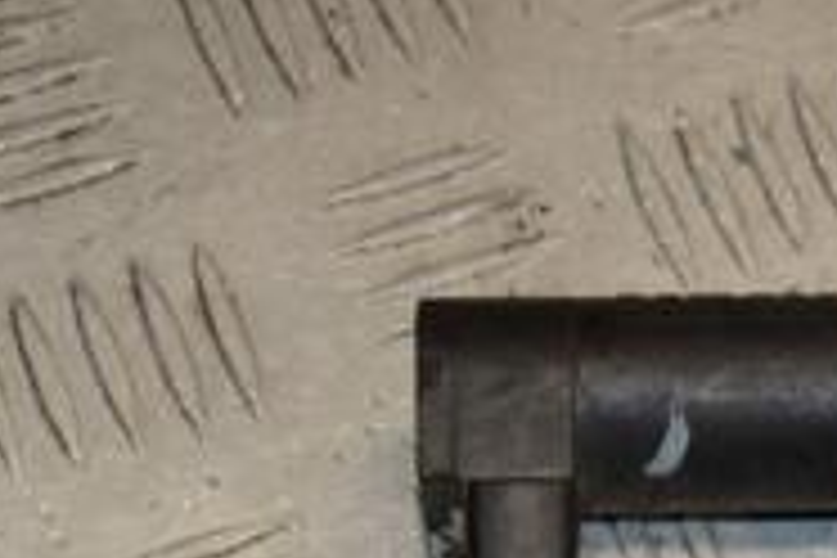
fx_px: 5059
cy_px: 891
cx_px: 1030
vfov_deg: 6.2
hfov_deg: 9.3
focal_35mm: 218
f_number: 8
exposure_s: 1/200
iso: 800
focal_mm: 45
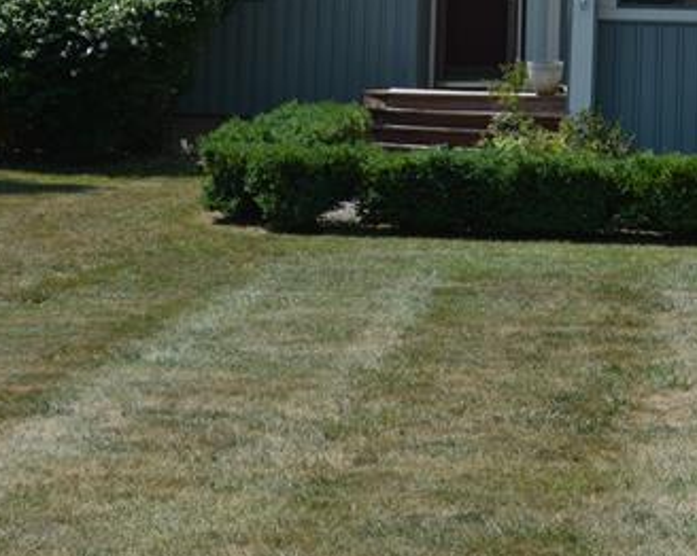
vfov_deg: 11.9
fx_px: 2628
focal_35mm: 127
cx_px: 416
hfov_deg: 15.1
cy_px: -66
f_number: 7.1
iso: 100
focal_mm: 29
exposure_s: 1/200
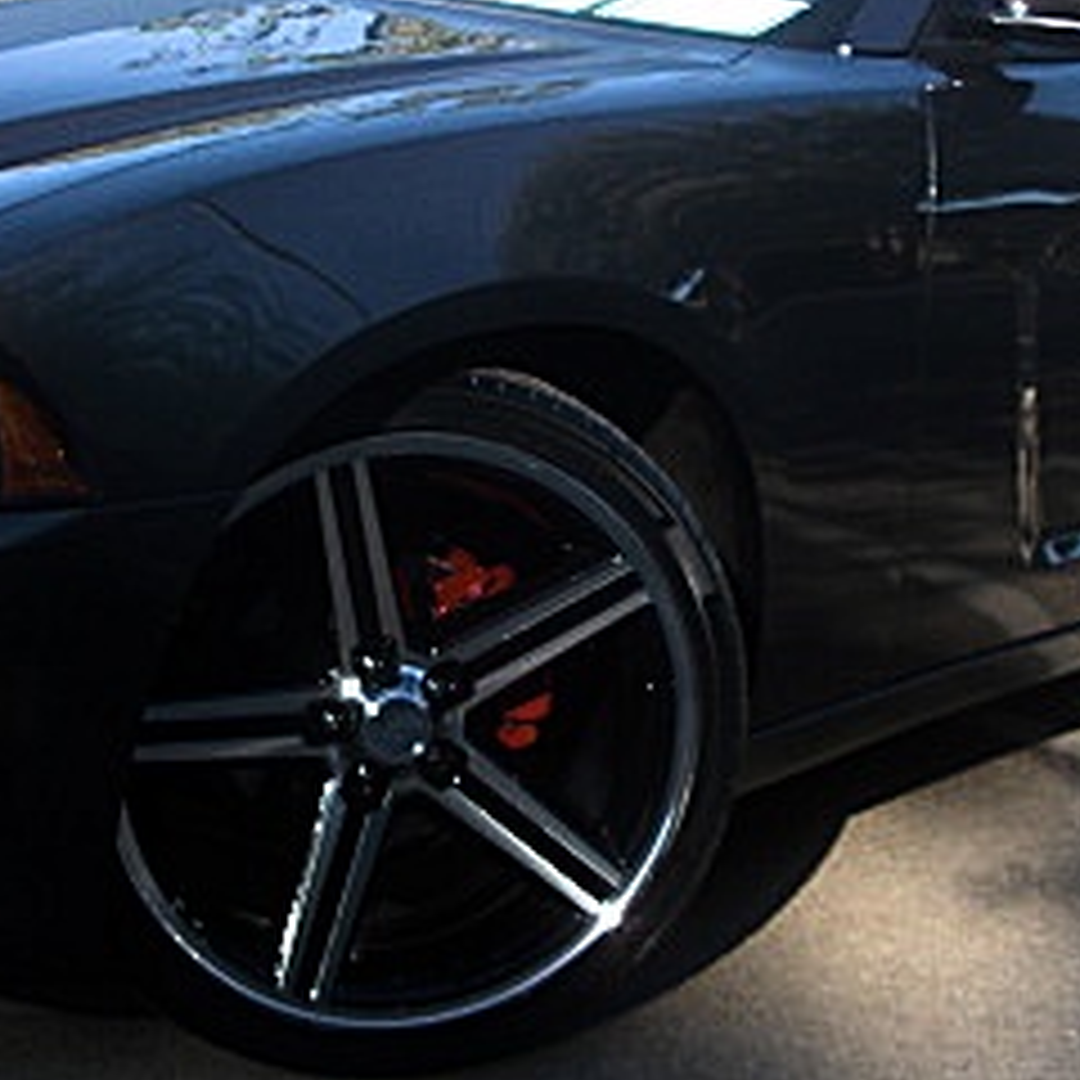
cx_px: 464
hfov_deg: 20.4
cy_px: 450
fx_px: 3000
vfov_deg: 20.4
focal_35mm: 85
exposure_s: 1/160
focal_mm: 6.3
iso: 50
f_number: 2.8
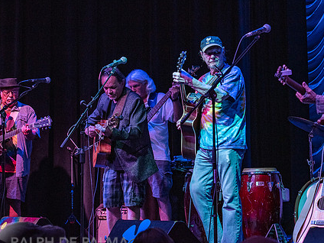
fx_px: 936
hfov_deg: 19.6
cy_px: 109
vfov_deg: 14.8
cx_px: 199
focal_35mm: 100
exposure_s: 1/160
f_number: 5.6
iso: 1600
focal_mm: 70
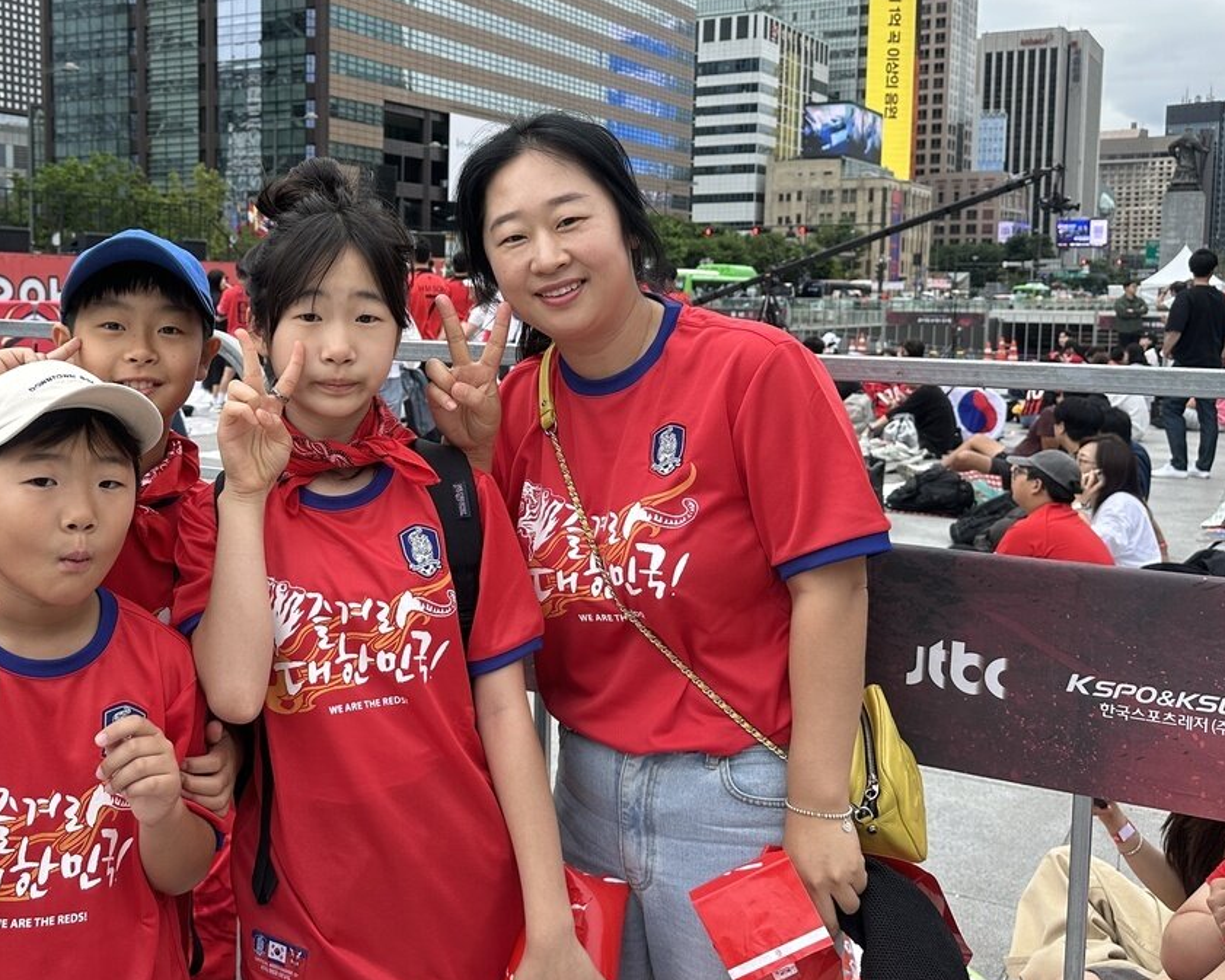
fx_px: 1414
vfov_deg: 38.1
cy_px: 408
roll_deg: -0.5
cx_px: 363
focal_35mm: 39
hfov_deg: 45.8
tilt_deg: -4.9
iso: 80
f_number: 1.78
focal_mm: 6.86
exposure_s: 1/1072
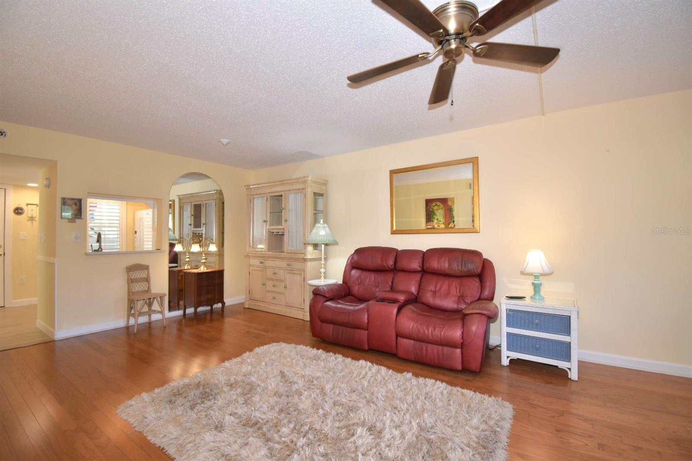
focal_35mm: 15
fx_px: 288
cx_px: 346
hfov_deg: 100.4
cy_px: 230
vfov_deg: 77.3
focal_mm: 10
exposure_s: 1/60.2
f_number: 4.5
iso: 400
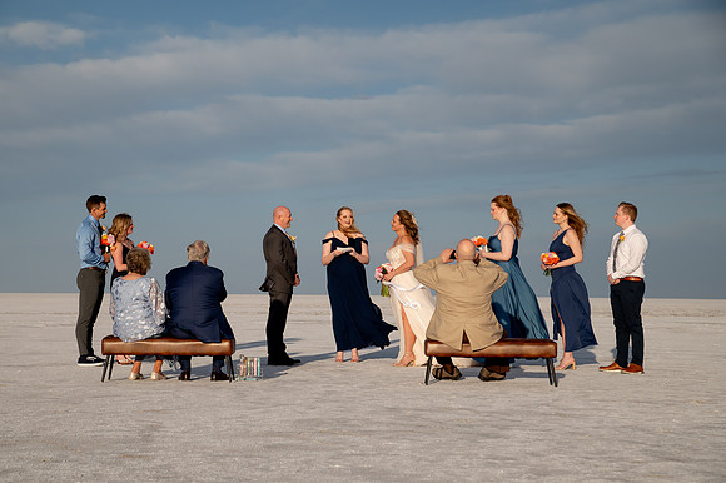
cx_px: 340
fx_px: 1607
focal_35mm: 80
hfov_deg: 25.5
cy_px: 257
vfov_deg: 17.1
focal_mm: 75
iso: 200
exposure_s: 1/800
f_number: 8
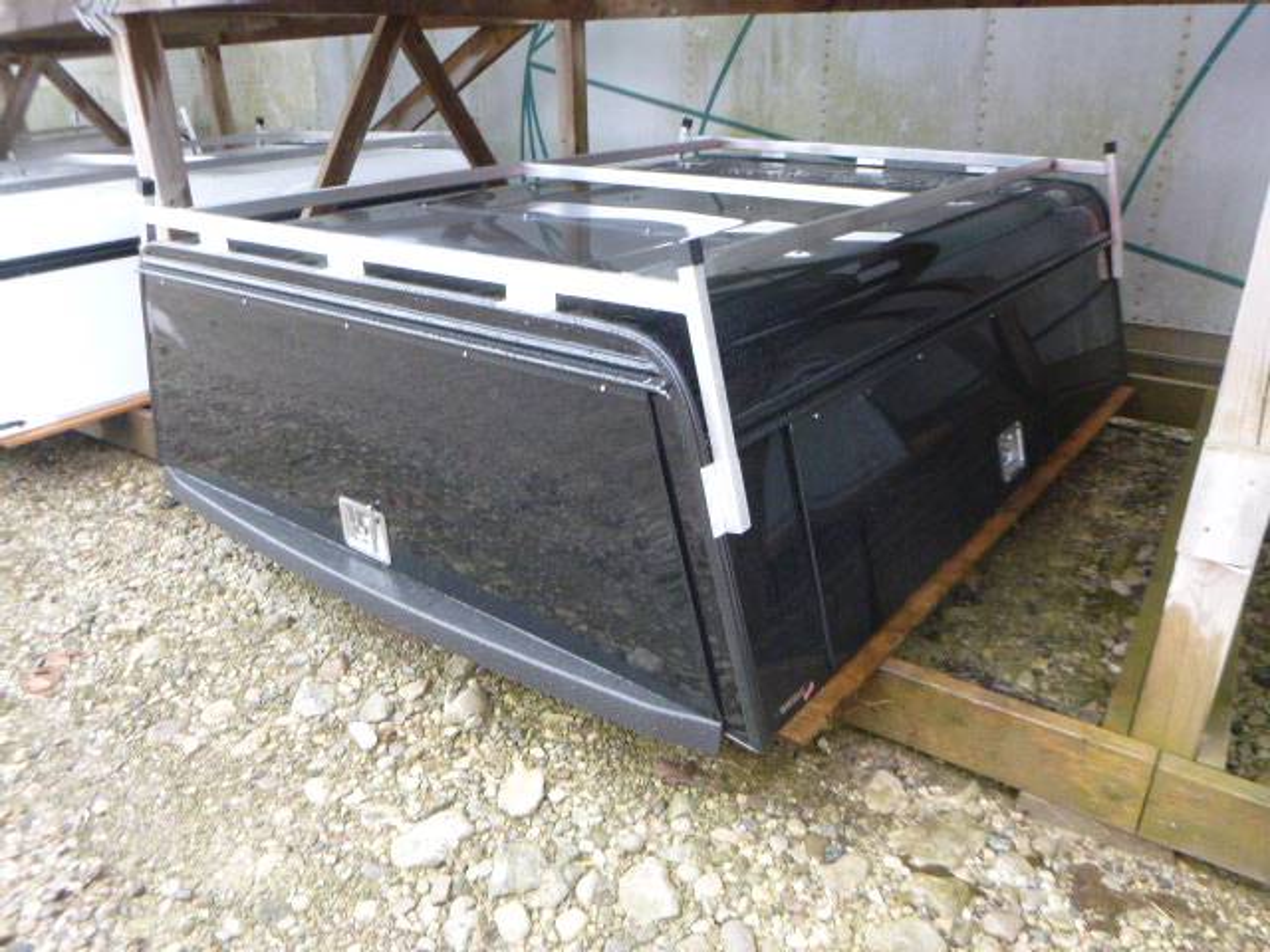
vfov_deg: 54.9
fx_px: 917
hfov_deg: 69.4
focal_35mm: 25
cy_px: 476
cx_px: 635
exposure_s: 1/60
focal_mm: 4.5
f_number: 3.9
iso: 400
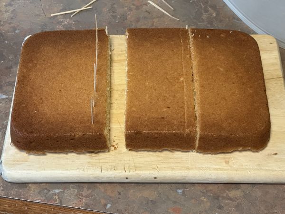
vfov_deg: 19.1
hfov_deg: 25.3
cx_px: 142
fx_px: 634
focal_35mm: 77
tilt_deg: -51.0
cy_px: 107
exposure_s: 1/50
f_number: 2.8
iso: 400
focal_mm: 9
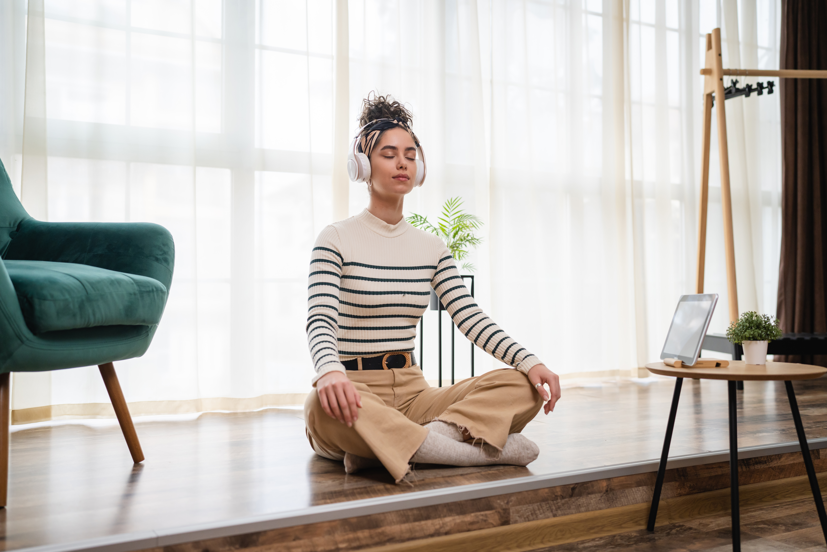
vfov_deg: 37.9
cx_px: 414
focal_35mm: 35
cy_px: 276
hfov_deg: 54.4
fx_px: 804
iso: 800
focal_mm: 35
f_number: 2
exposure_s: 1/200
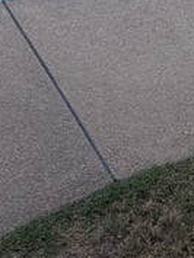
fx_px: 702
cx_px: 60
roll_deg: -0.3
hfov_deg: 15.7
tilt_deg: -6.0
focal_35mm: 94
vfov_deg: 17.4
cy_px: -192
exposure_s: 1/473
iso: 50
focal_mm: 5.96
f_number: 1.6
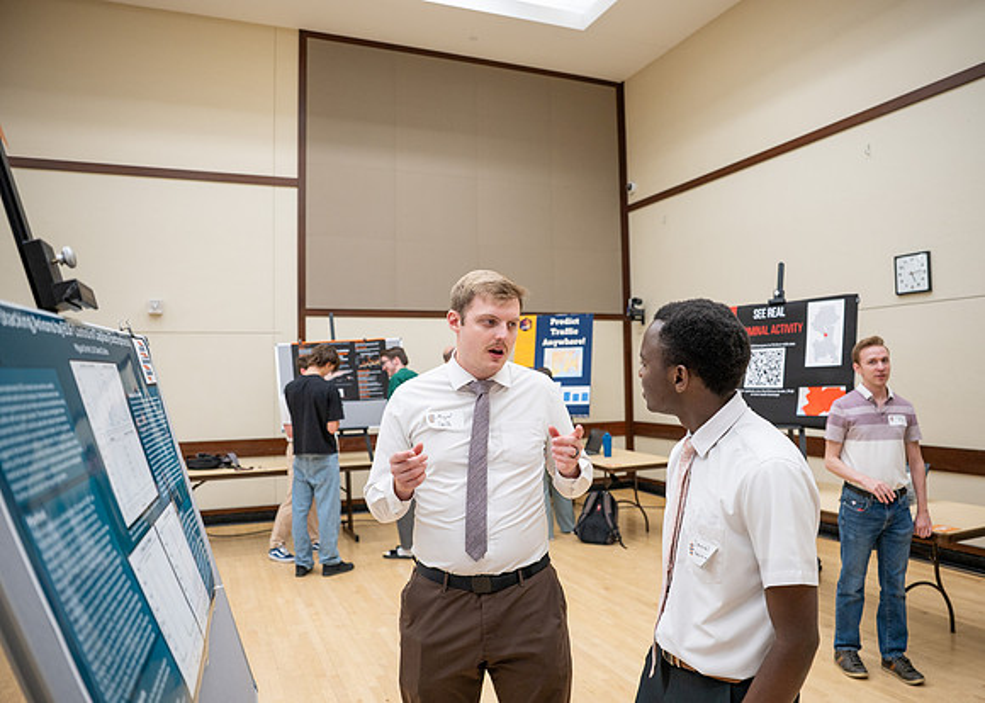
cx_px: 527
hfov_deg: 69.2
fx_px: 713
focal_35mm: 26
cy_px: 351
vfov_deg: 52.5
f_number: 2.8
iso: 640
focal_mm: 24
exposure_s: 1/160
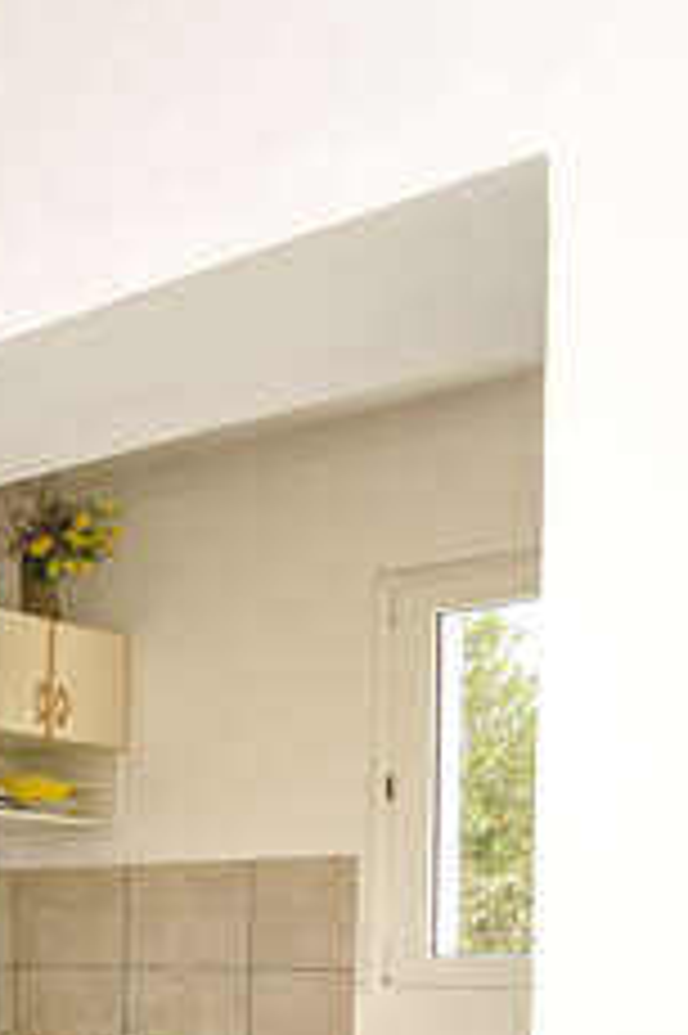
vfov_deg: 37.3
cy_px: 916
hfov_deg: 15.1
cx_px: -967
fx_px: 1435
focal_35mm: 50
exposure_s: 1/100
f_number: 9
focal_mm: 10
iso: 100
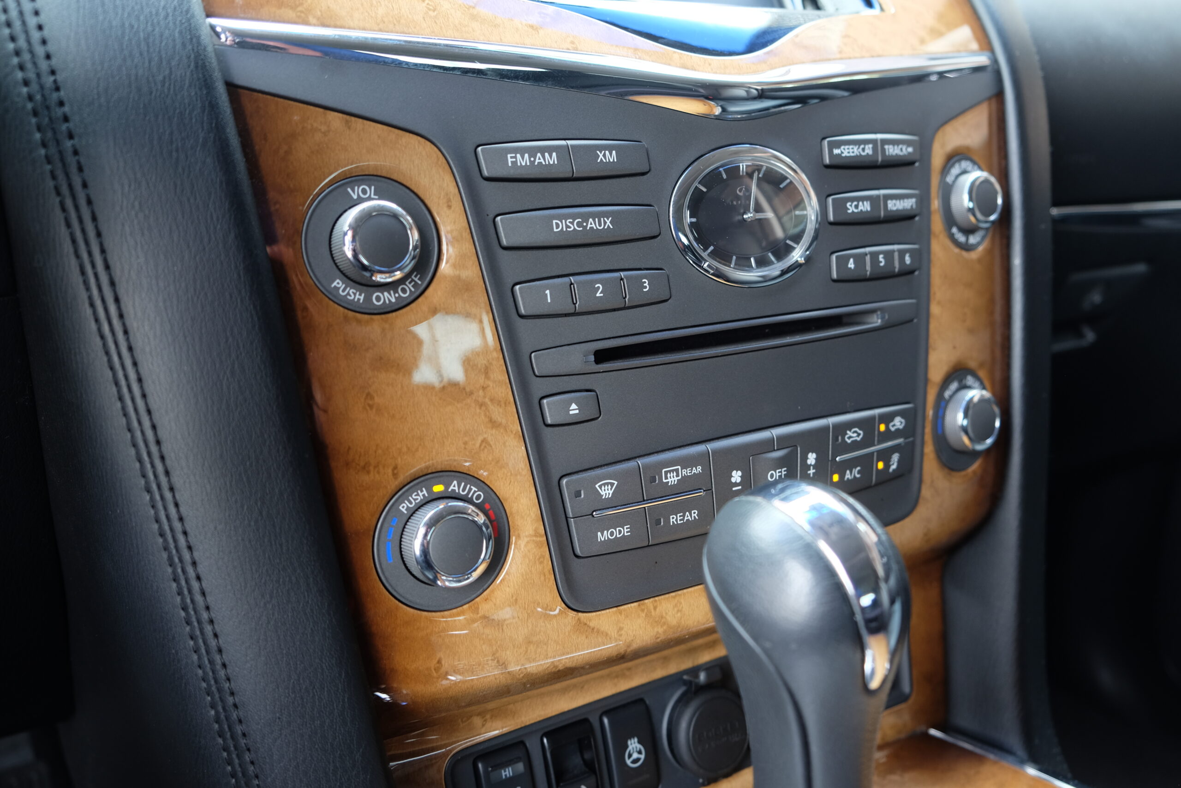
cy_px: 394
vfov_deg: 42.3
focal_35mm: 31
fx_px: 1017
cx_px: 590
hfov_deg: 60.3
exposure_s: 1/28
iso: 400
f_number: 4
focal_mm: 20.5
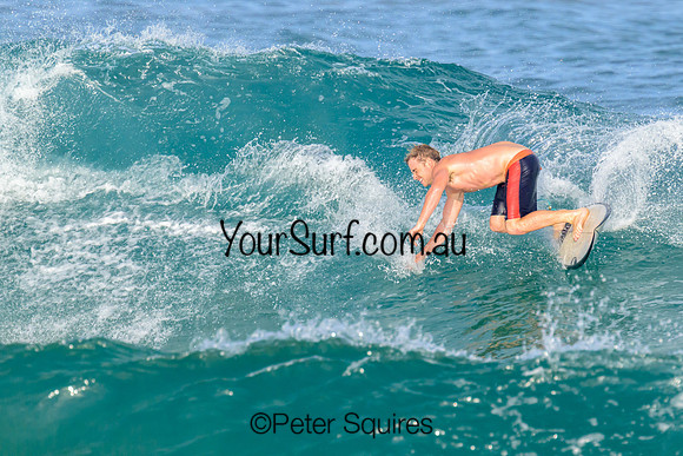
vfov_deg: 1.4
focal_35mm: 978
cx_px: 396
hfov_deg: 2.1
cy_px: 144
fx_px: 18553
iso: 1100
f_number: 11
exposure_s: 1/1600
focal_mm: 700
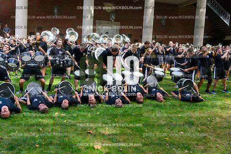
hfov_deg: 53.1
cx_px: 109
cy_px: 76
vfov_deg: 36.9
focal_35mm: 36
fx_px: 231
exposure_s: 1/500
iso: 2500
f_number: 11
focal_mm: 34
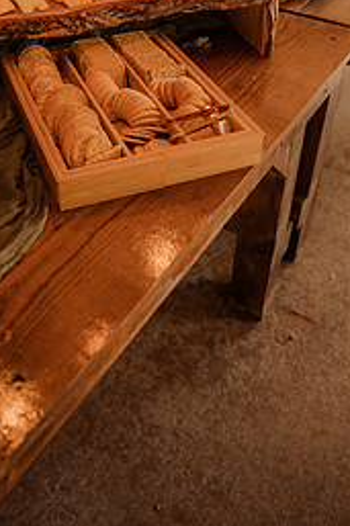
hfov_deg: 31.3
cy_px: 70
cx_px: 90
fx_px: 613
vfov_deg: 43.1
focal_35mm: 42
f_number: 2.8
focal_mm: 24
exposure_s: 1/125
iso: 640
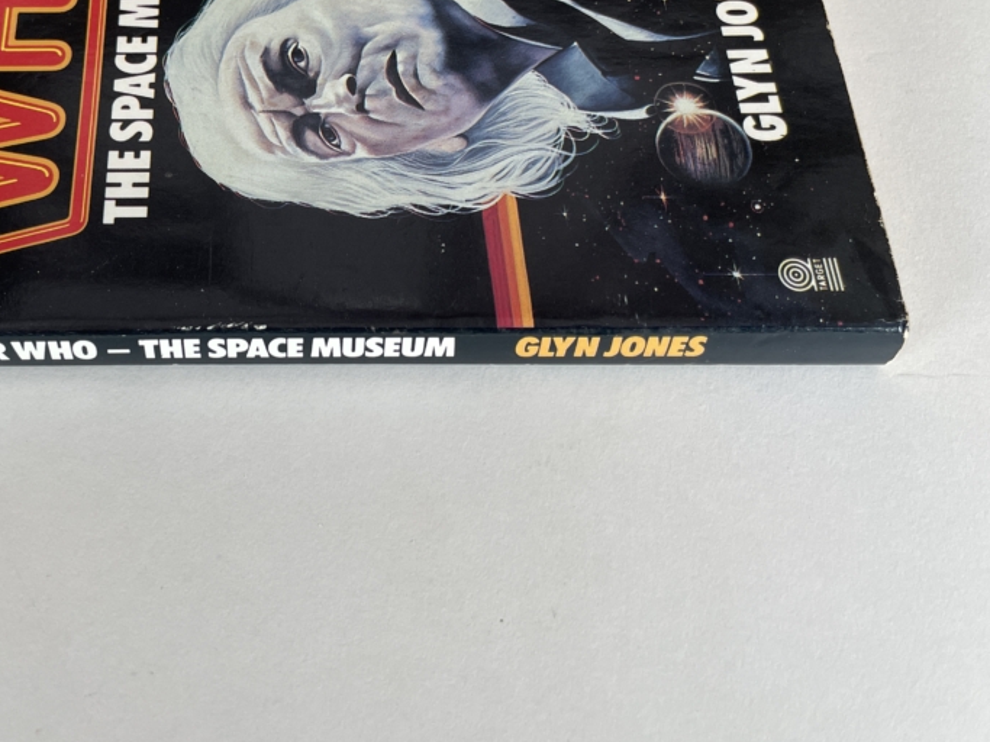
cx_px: 294
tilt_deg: -59.0
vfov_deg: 36.2
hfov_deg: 46.7
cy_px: 216
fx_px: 1115
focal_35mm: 39
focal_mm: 4.2
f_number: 1.6
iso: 80
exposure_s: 1/100
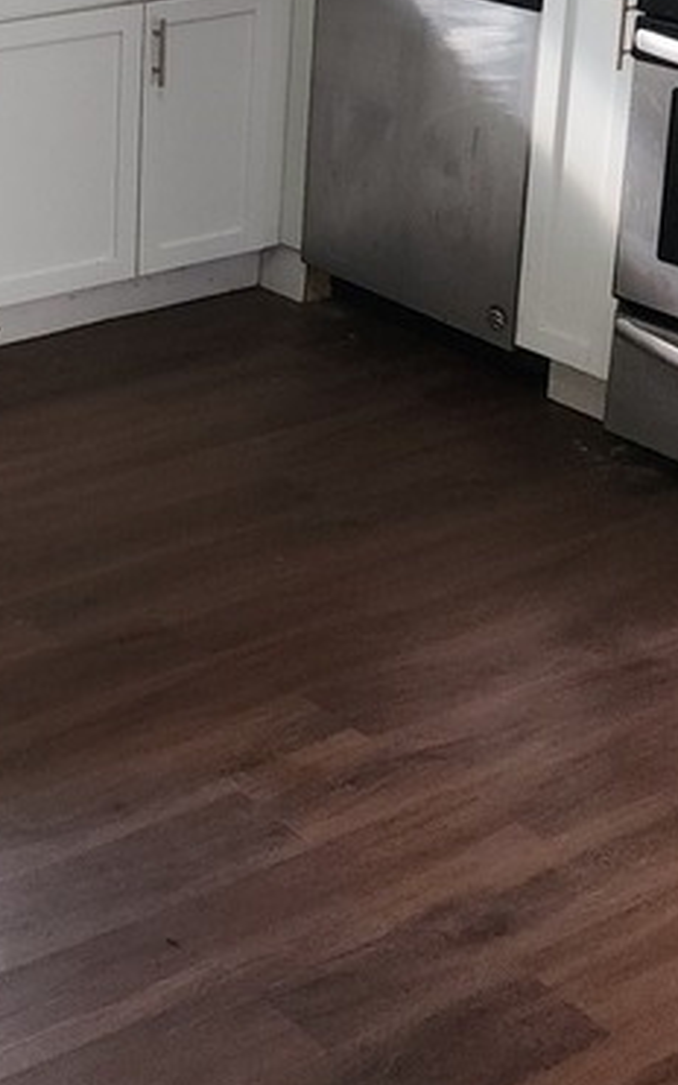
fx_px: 2098
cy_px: 129
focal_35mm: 71
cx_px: -76
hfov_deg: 17.7
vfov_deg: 28.0
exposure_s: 1/30
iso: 100
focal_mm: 6.4
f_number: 1.8
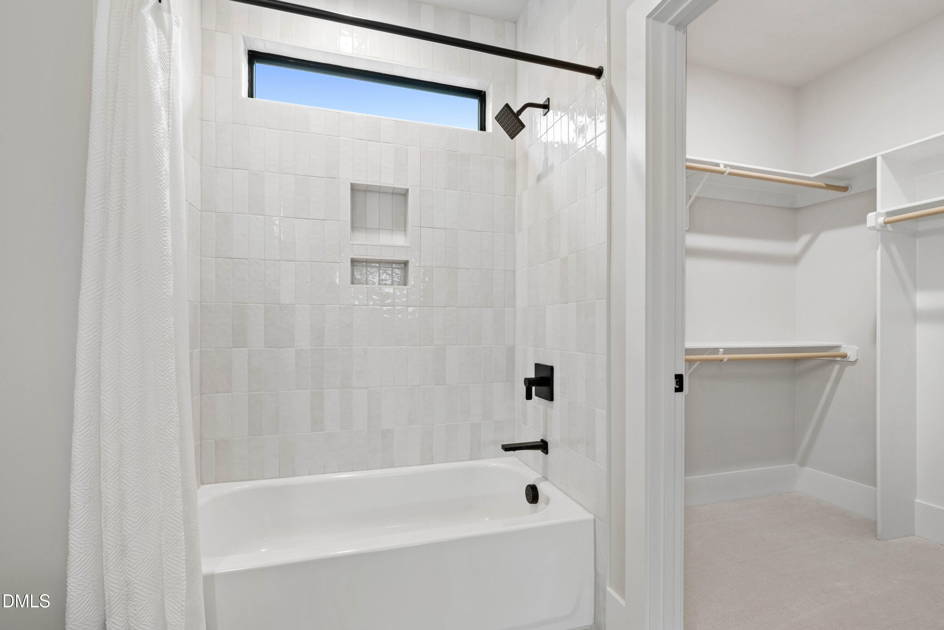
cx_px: 472
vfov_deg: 77.3
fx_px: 393
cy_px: 315
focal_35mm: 15
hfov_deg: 100.4
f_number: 8
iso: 100
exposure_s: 1/3
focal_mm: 10
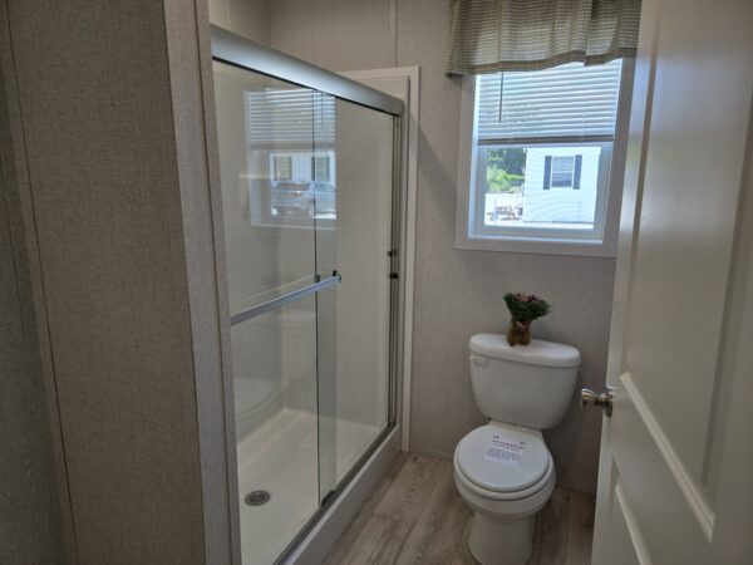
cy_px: 282
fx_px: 500
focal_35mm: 23
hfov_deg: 73.9
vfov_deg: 58.9
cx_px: 376
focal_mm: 5.4
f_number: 1.8
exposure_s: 1/172
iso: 25
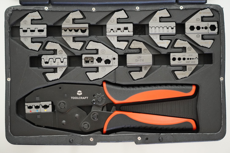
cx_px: 115
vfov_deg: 13.0
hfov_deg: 19.5
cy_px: 76
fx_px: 671
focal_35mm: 105
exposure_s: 1/125
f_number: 5
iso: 3200
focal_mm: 70
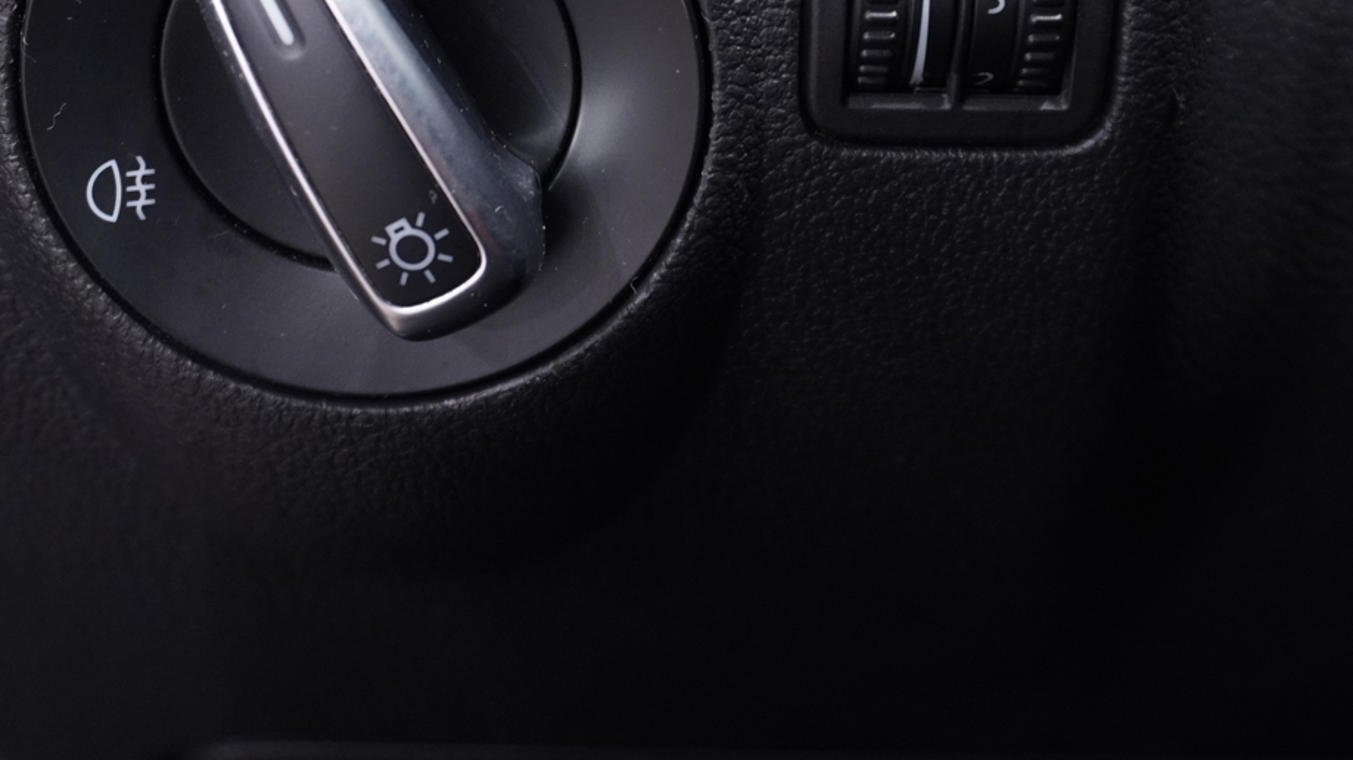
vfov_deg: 19.2
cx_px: 619
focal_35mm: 61
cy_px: 4
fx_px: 2188
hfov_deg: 34.3
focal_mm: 22
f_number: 4
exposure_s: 1/15
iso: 1000
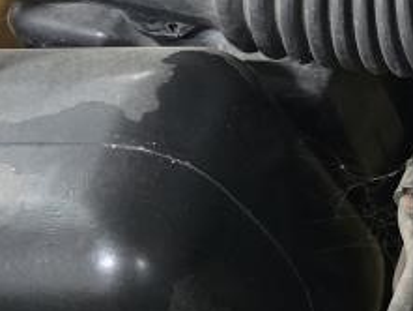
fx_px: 1588
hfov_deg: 10.8
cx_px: 1181
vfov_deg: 11.1
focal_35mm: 133
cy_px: 292
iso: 1000
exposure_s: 1/60
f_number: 1.7
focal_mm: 6.3
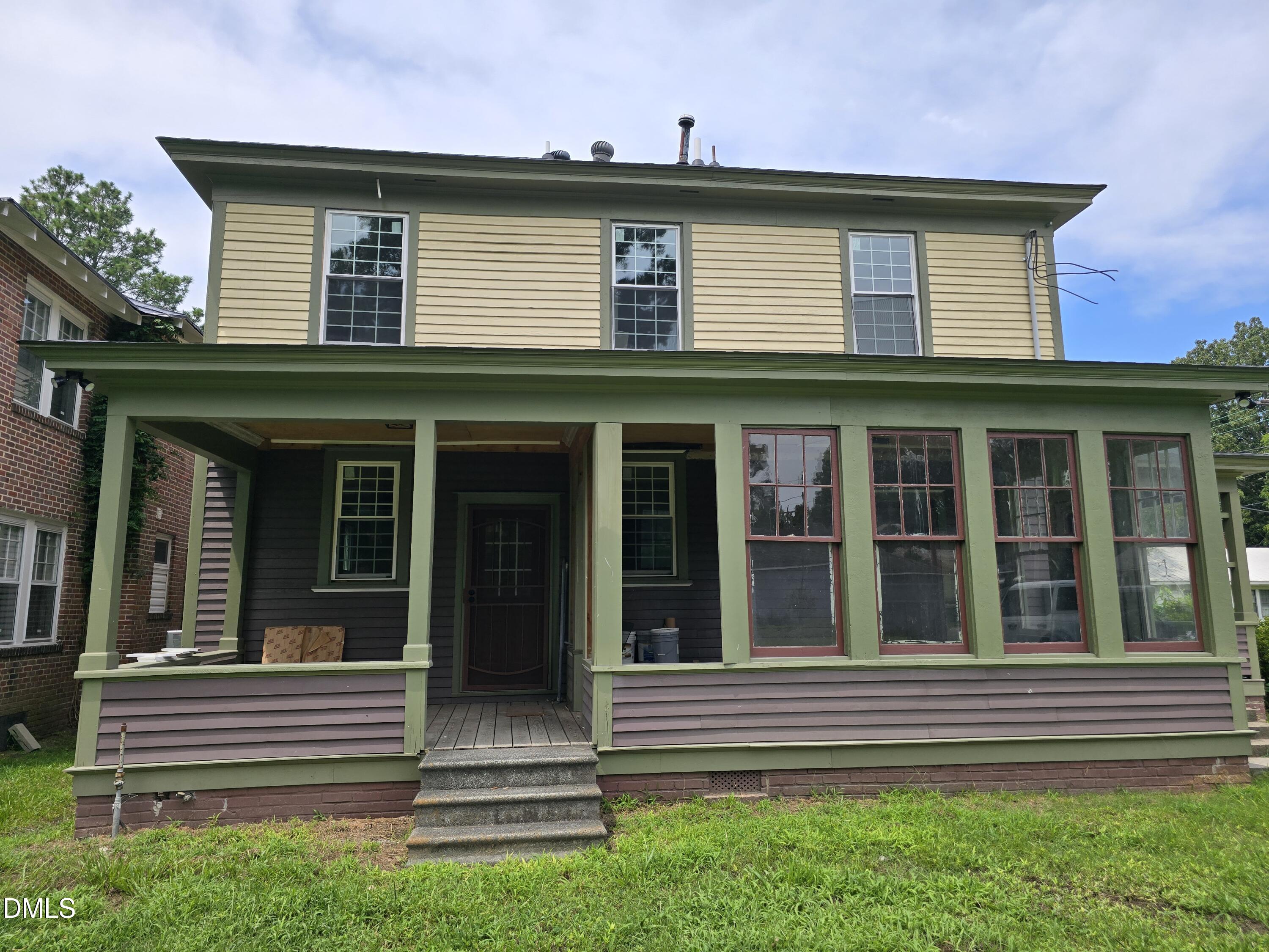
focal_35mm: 23
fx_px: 843
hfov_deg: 73.9
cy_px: 476
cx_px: 634
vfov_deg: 58.9
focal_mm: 6.3
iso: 12
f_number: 1.7
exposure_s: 1/601
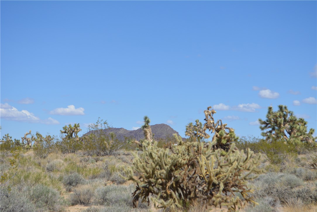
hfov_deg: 24.6
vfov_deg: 16.6
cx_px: 158
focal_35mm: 82
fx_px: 727
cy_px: 106
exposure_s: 1/2000
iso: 400
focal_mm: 55
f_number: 8
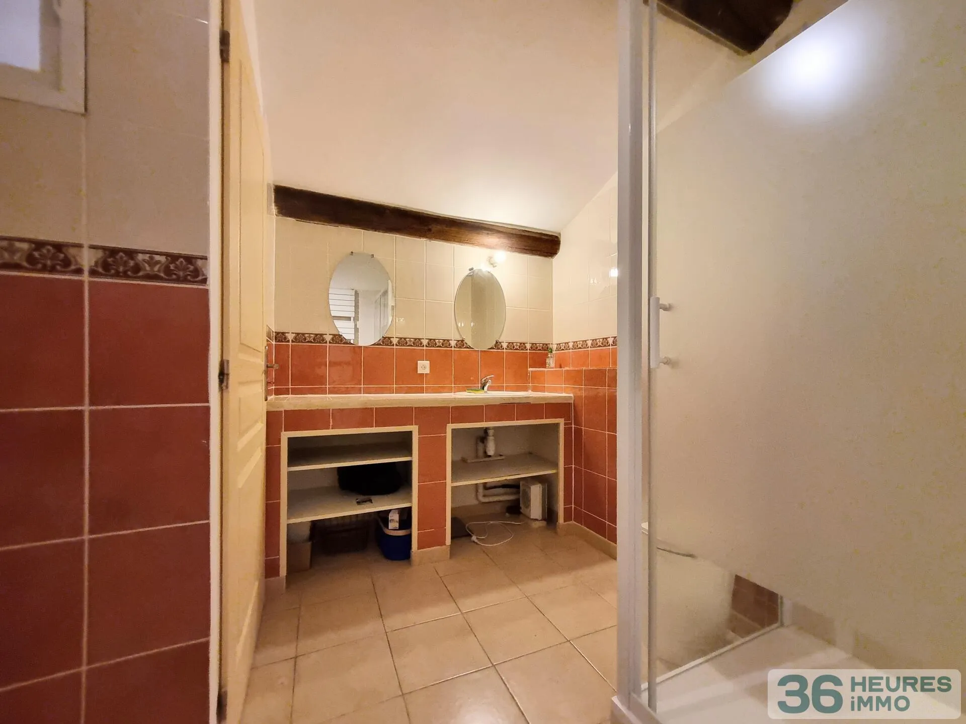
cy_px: 362
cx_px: 483
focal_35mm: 13
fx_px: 363
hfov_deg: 106.2
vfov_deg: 89.9
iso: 400
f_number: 2.2
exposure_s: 1/50
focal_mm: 1.74
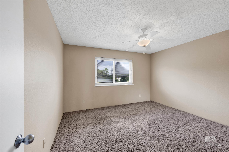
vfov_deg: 81.2
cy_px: 76
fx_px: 89
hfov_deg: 104.3
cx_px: 114
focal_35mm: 14
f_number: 11
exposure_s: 1/8
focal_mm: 14
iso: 400
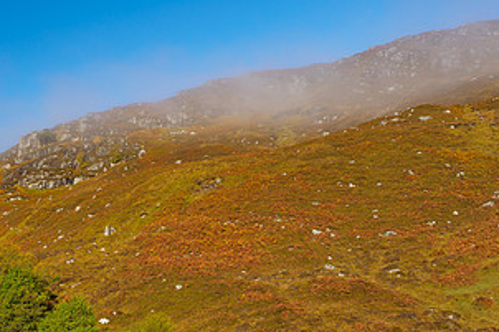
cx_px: 38
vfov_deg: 27.9
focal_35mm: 48
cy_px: 221
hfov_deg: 38.0
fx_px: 665
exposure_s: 1/30
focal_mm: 12
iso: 64
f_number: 7.1
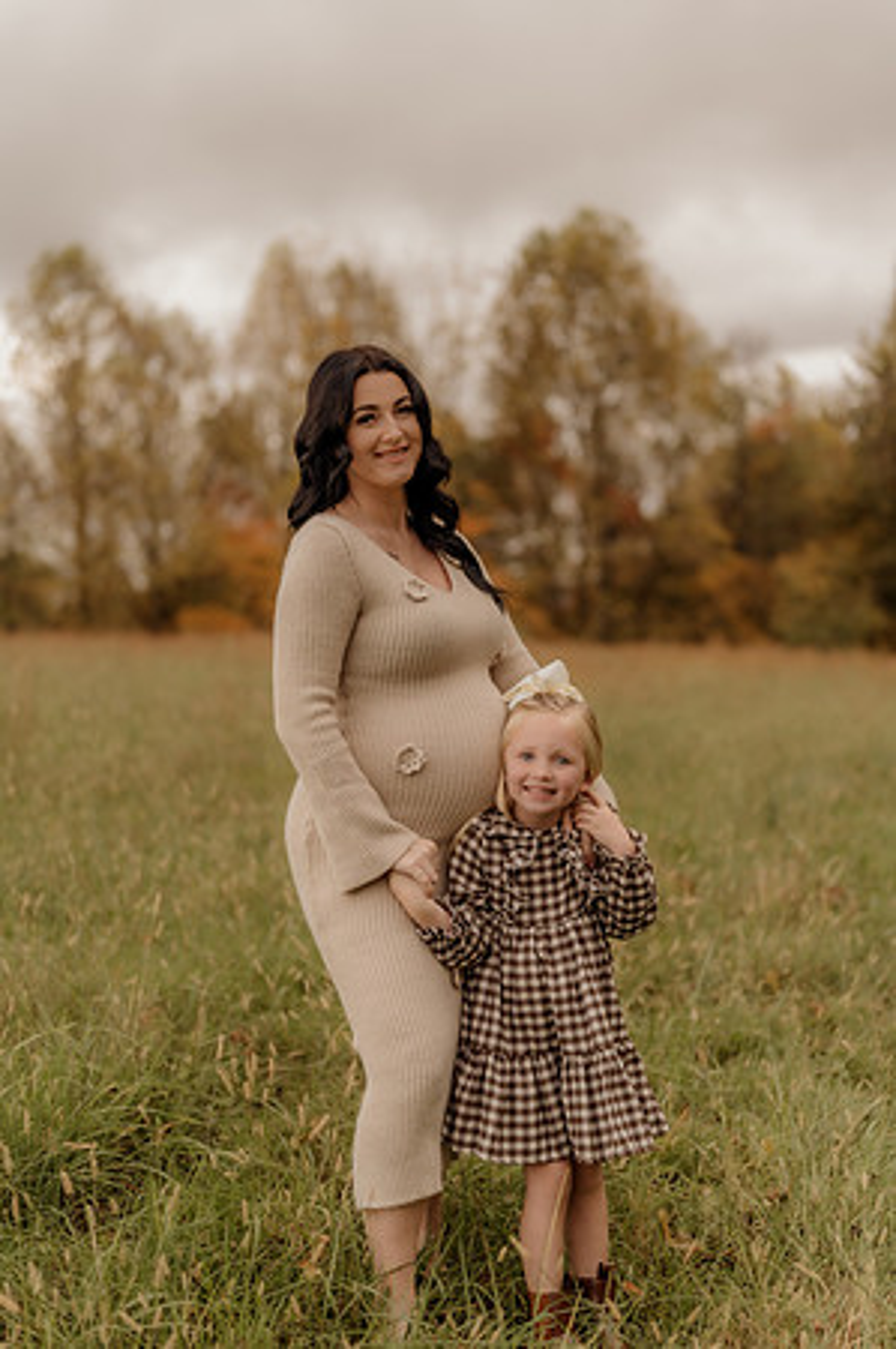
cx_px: 448
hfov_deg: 26.9
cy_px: 674
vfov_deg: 39.6
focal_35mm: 50
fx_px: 1871
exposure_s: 1/320
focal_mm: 50
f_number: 1.8
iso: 200
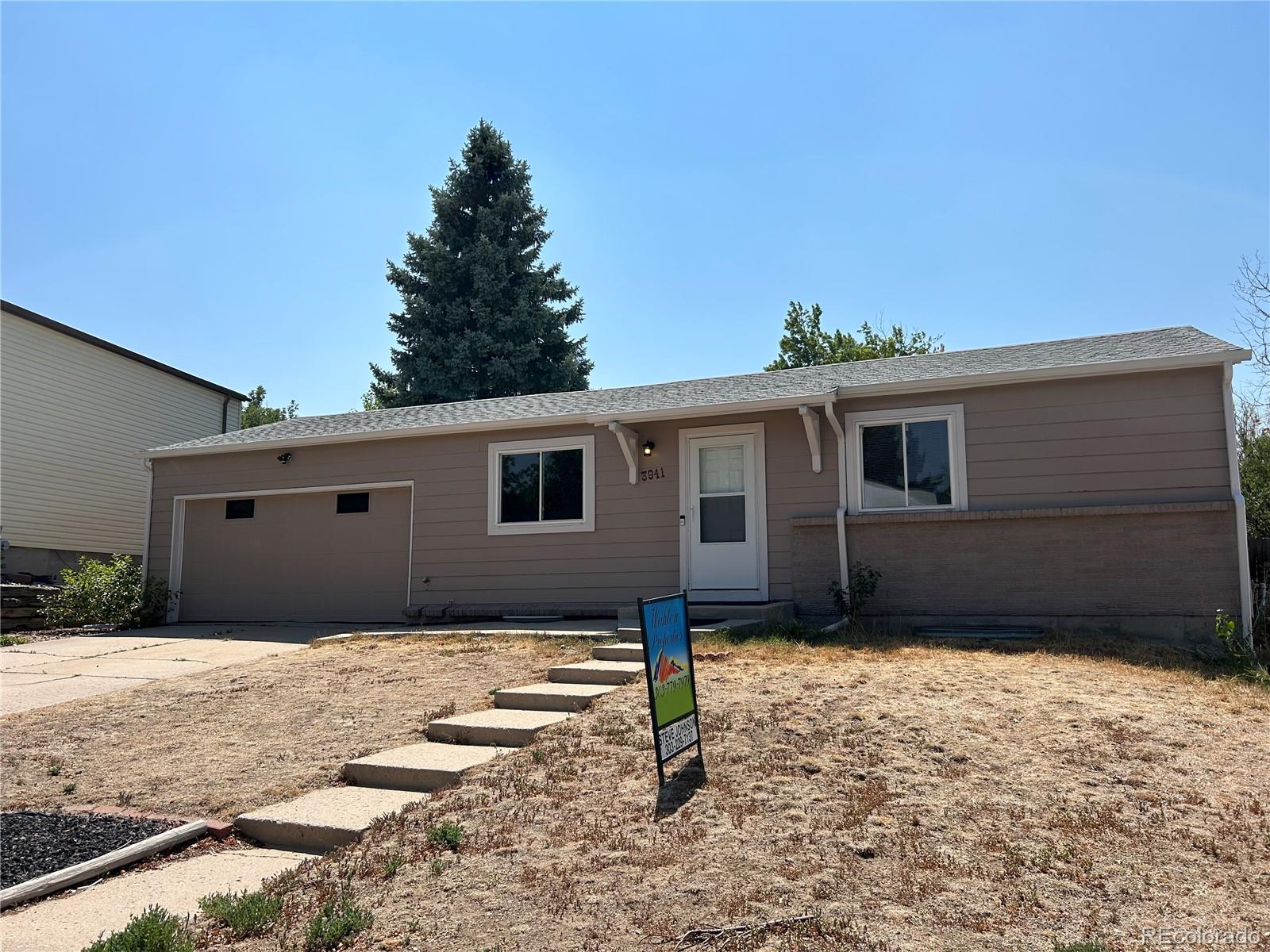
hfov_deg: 67.3
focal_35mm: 26
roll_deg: +0.7
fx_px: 954
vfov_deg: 53.1
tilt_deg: +7.5
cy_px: 476
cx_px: 635
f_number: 1.5
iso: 50
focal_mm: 5.7
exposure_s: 1/5882
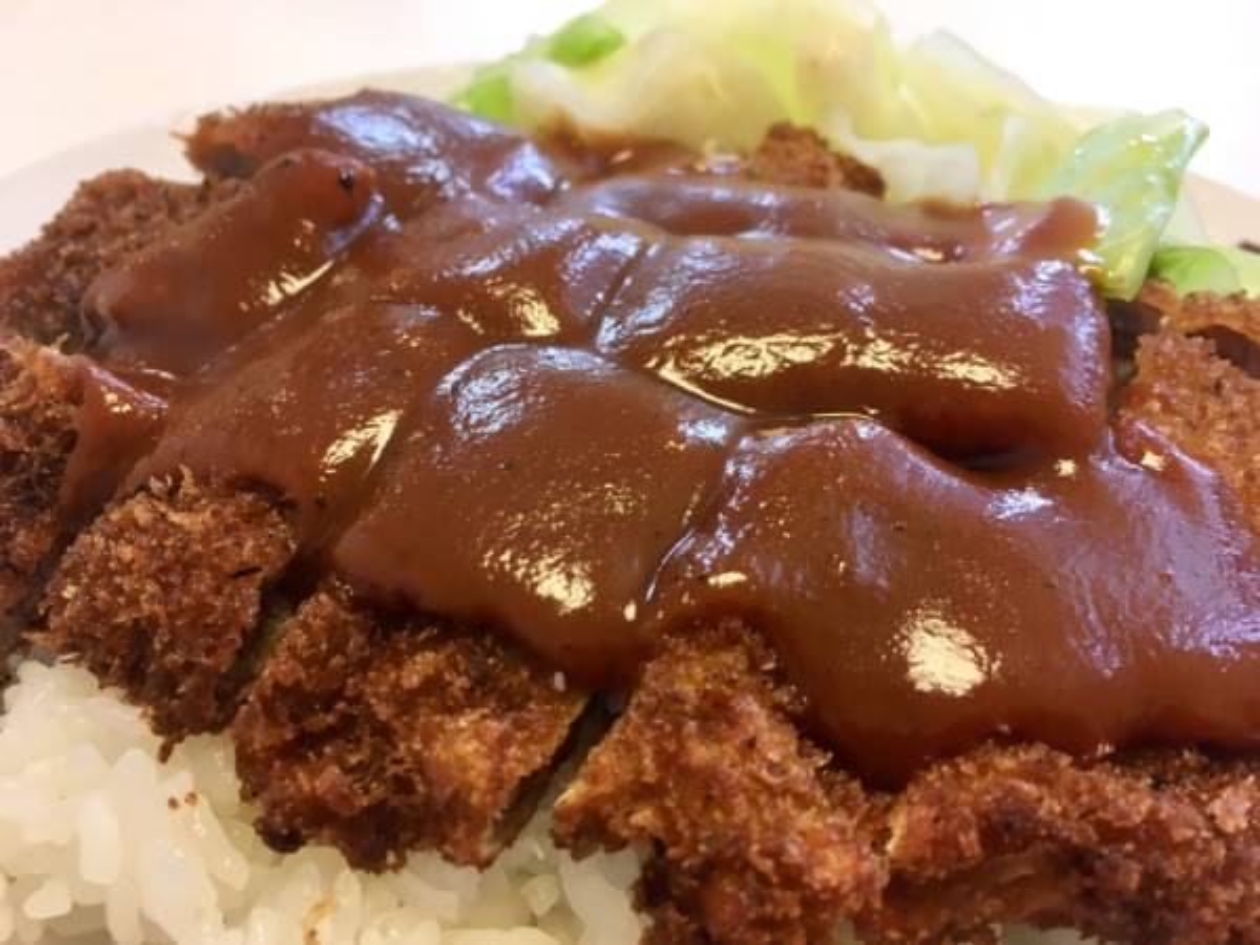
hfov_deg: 61.7
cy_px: 472
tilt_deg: -38.8
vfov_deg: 48.2
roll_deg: -3.1
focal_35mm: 29
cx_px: 630
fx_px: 1056
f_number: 2.2
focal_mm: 4.15
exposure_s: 1/30
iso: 64
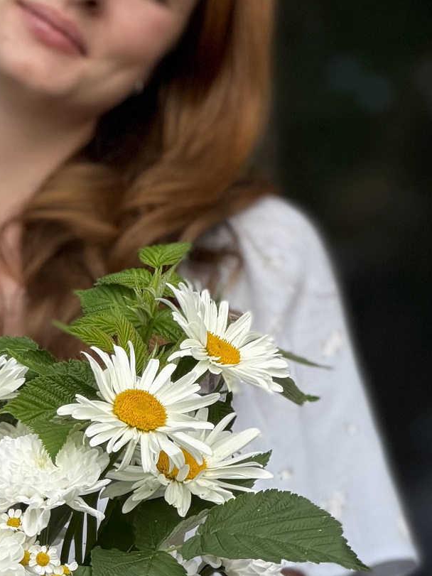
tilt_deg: -1.9
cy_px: 458
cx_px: -33
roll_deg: -0.7
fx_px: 4560
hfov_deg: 5.4
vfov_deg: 7.2
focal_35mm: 274
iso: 50
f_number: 2.8
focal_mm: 16.89
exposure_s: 1/465
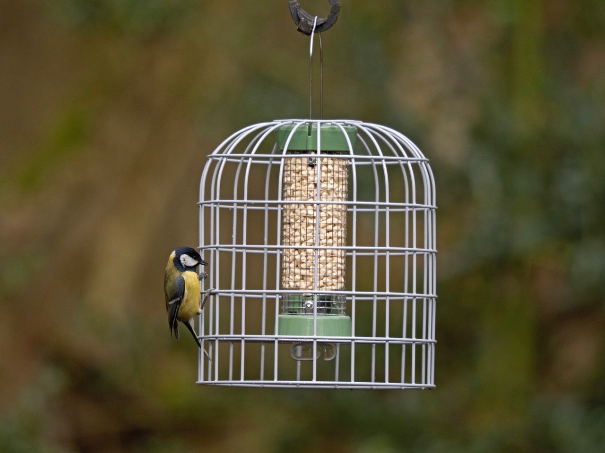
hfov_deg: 3.1
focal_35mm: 641
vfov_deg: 2.3
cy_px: 226
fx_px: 11203
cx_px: 302
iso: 400
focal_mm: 320
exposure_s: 1/160
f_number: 5.6
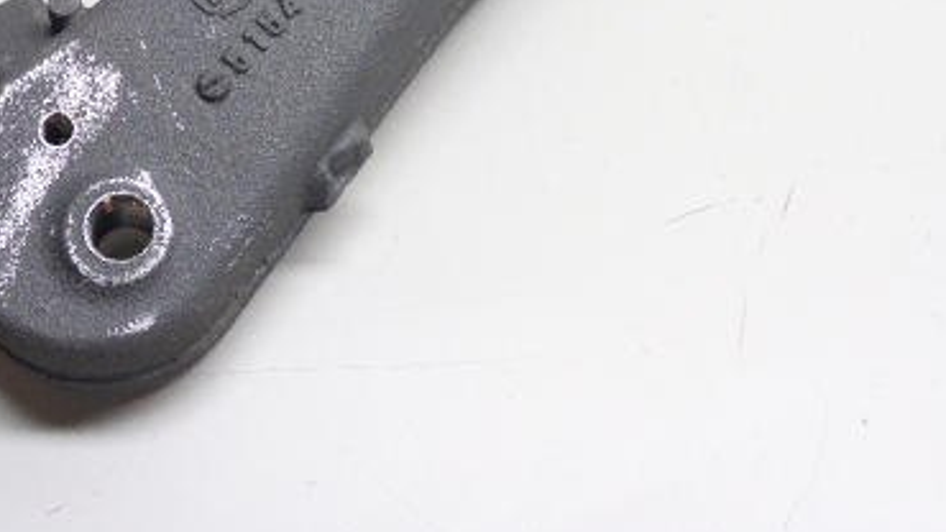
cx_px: 481
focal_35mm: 64
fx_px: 1605
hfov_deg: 32.8
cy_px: -51
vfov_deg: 18.1
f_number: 3.7
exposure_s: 1/60
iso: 160
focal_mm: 6
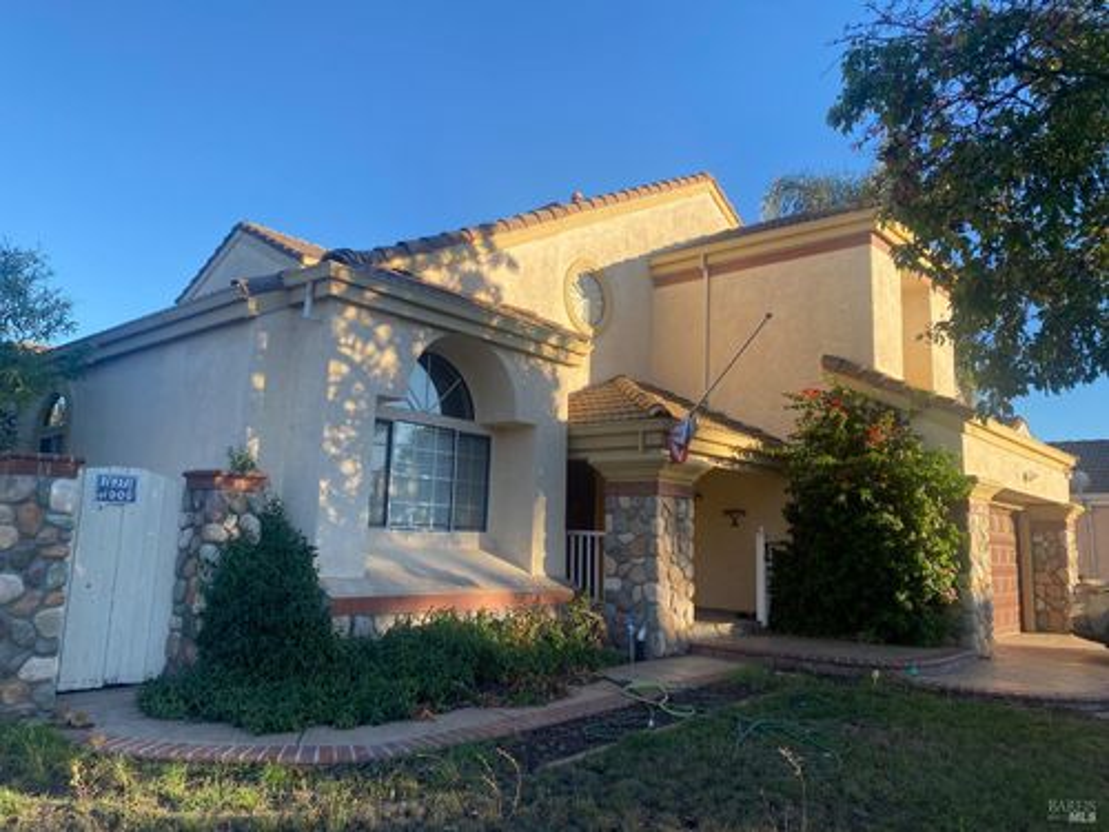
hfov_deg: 67.3
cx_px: 554
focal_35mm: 26
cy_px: 416
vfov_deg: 53.1
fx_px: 833
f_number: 1.8
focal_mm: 4.25
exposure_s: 1/912
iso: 32
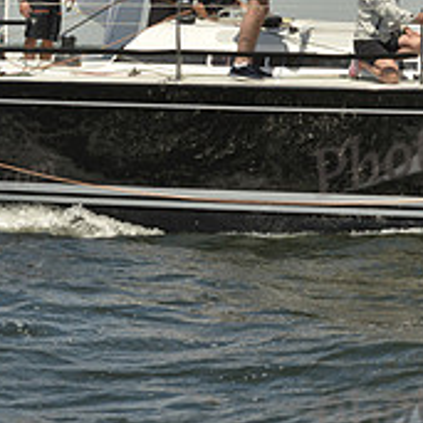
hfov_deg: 8.7
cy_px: 41
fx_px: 2793
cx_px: 186
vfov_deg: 8.6
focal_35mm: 202
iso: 280
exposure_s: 1/1600
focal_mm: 70
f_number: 9
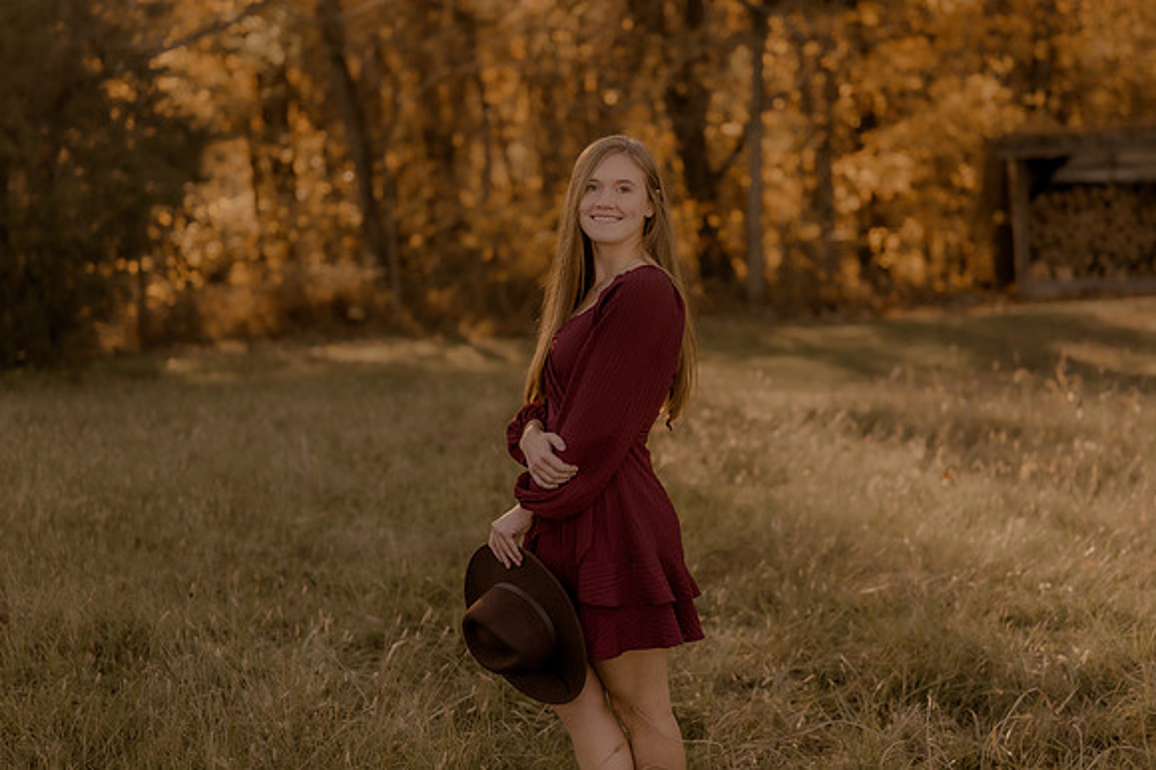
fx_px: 2407
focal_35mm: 75
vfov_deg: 18.2
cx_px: 578
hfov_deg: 27.0
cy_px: 385
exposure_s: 1/800
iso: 250
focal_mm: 50
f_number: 1.8
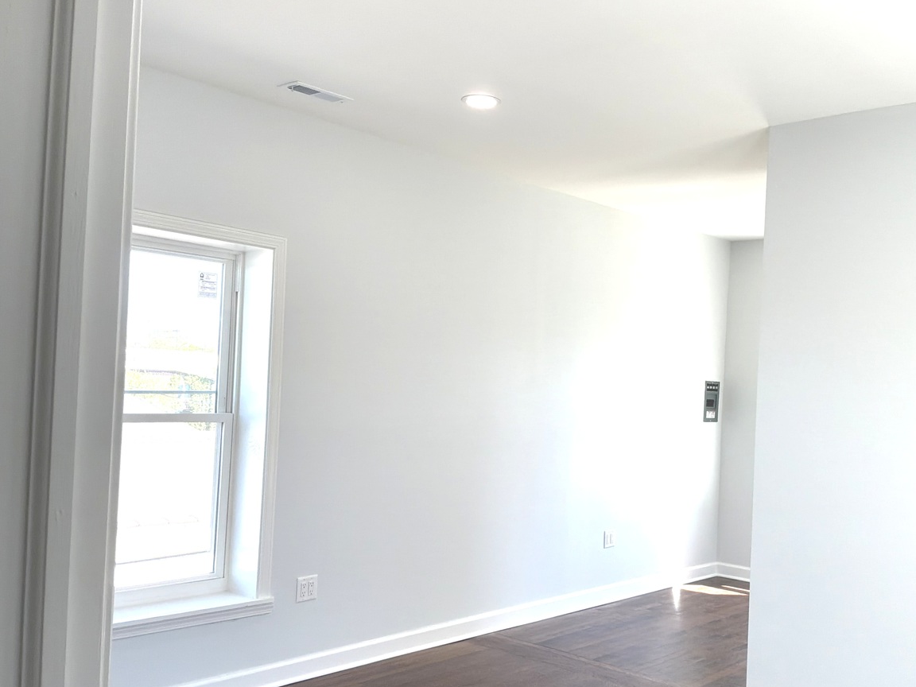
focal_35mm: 35
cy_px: 377
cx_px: 534
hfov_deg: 52.4
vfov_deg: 40.7
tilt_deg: +0.9
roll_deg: -2.7
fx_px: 926
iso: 32
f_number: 1.8
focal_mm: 3
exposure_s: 1/245
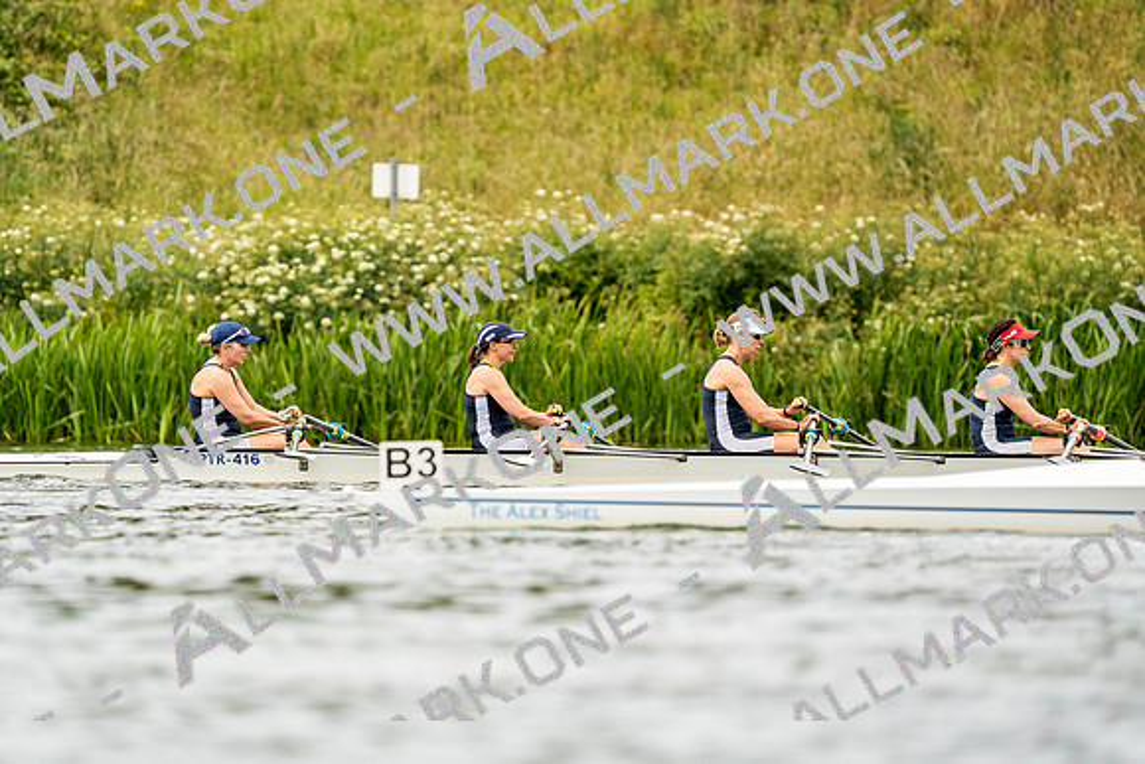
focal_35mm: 481
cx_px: 572
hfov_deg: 4.3
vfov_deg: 2.9
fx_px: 15301
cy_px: 382
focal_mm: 481
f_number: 6.3
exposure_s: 1/2000
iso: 320
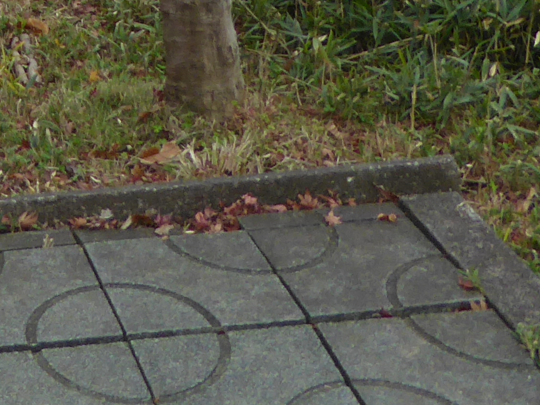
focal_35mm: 109
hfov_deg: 16.6
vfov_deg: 11.8
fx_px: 1700
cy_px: -468
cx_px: -233
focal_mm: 4.3
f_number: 3.3
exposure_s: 1/125
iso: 100
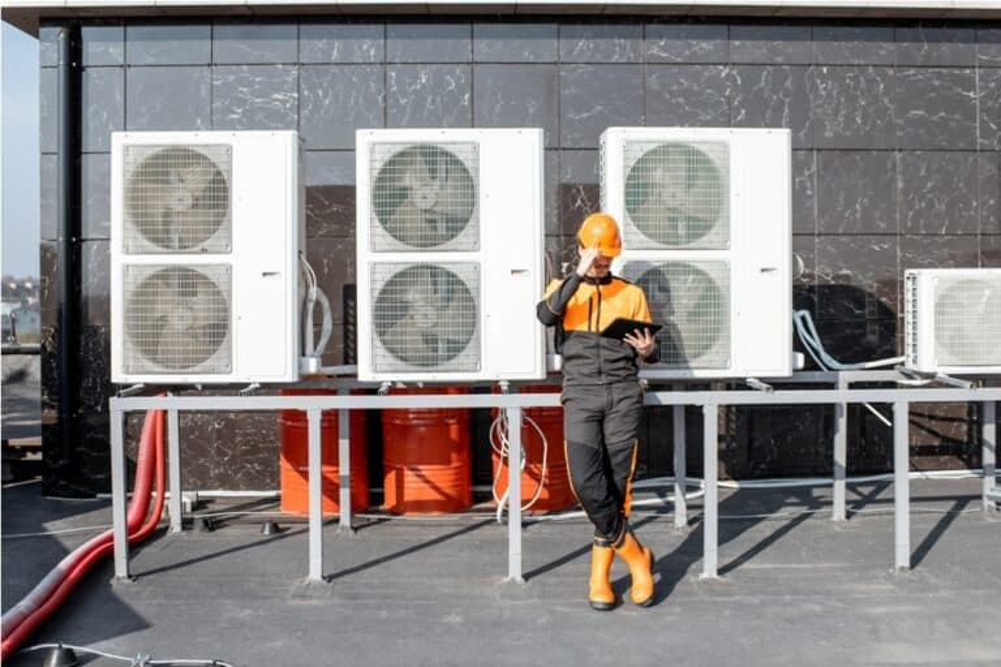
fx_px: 973
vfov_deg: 37.9
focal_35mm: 35
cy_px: 334
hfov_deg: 54.4
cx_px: 500
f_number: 2.2
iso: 200
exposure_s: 1/5000
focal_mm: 35
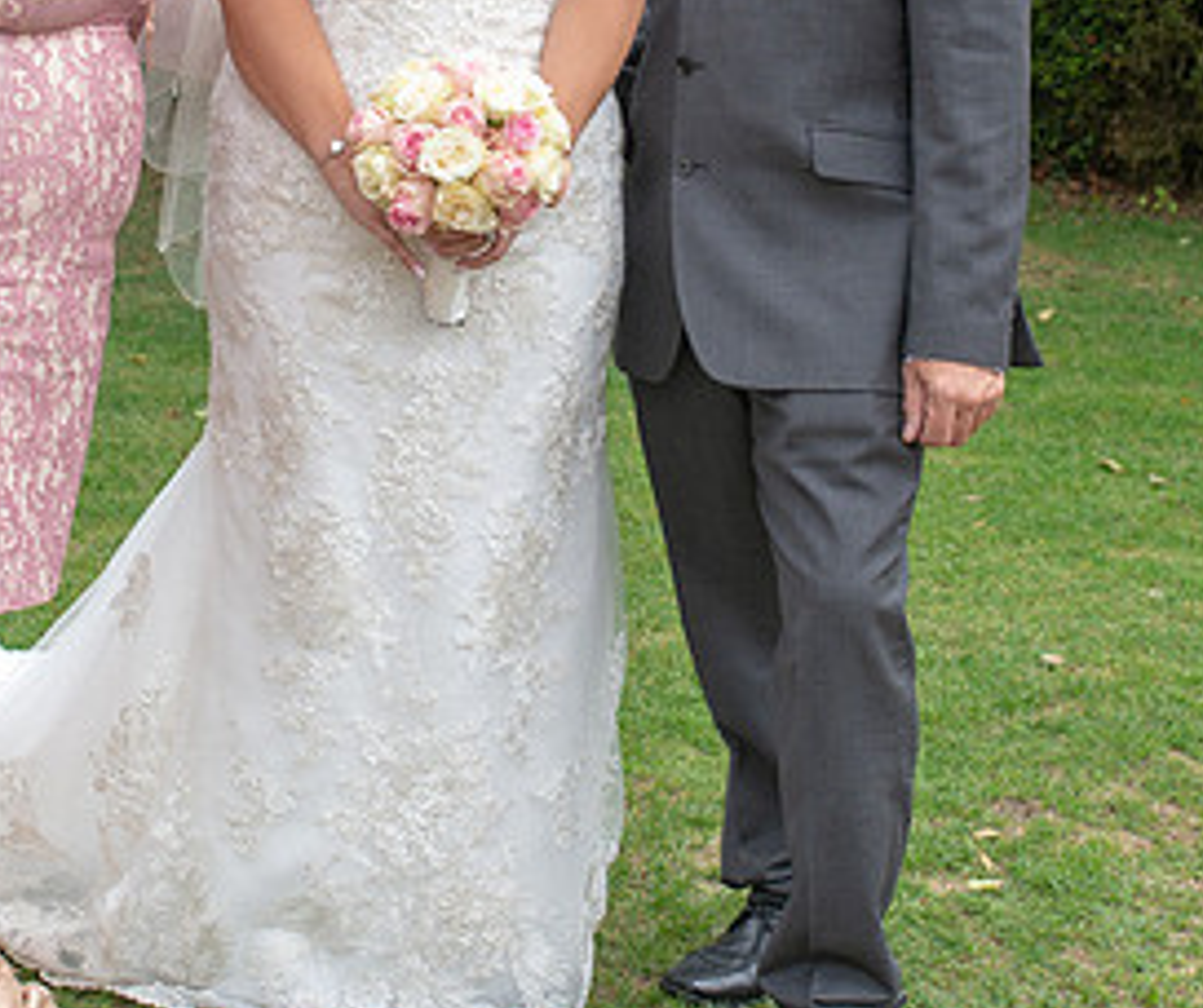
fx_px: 3628
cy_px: 132
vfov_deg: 15.7
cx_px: 451
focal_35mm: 100
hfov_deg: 18.8
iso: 100
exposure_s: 1/160
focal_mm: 35
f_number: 4.5
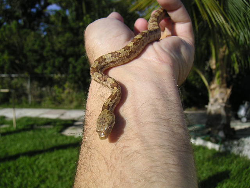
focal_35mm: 38
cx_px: 125
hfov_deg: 49.0
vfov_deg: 37.7
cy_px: 94
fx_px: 274
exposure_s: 1/180
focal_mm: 6
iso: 50
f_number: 6.7
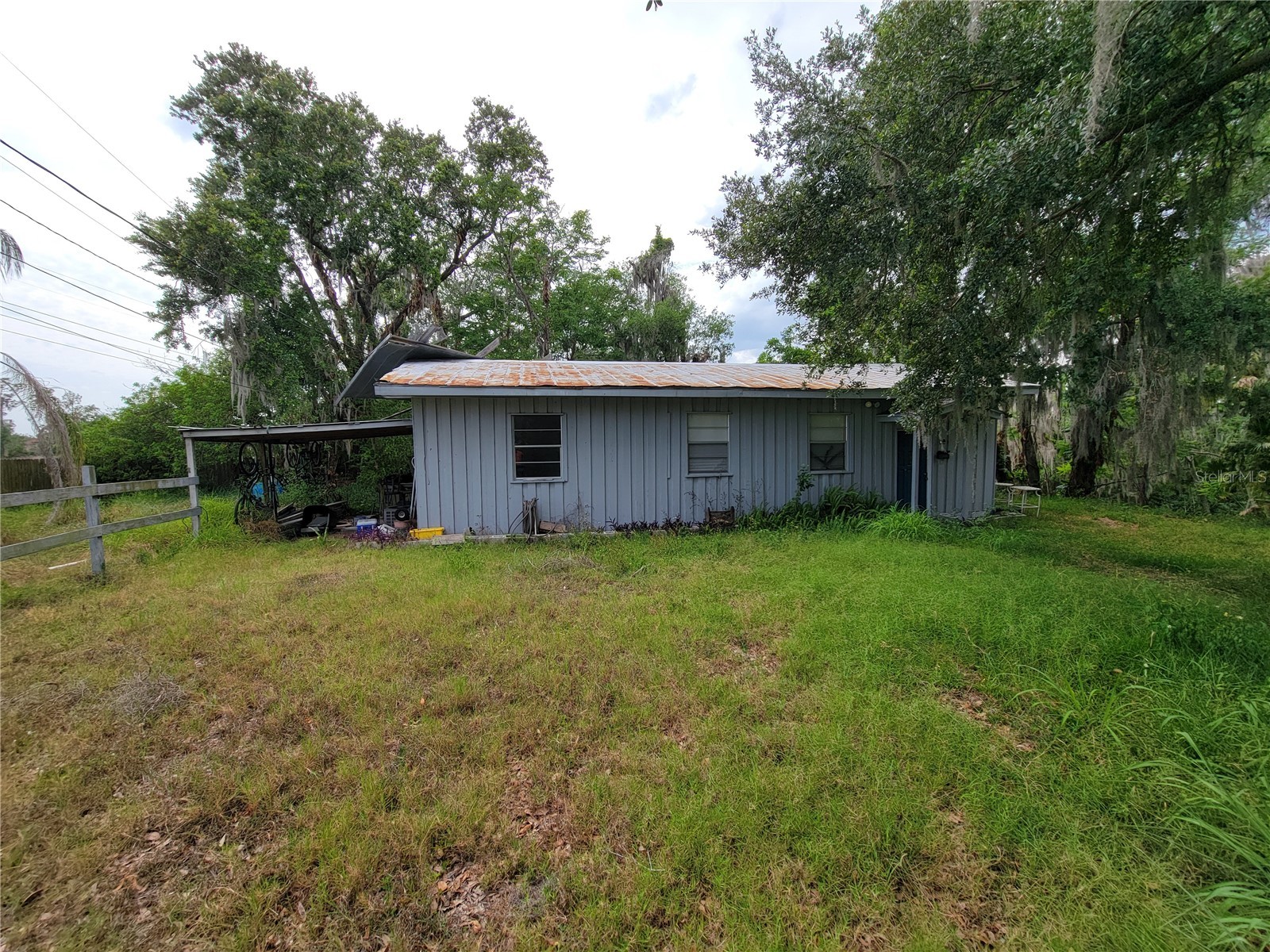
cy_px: 476
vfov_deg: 89.9
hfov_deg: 106.2
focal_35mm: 13
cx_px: 635
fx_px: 477
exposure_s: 1/1283
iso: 50
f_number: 2.2
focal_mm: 2.2
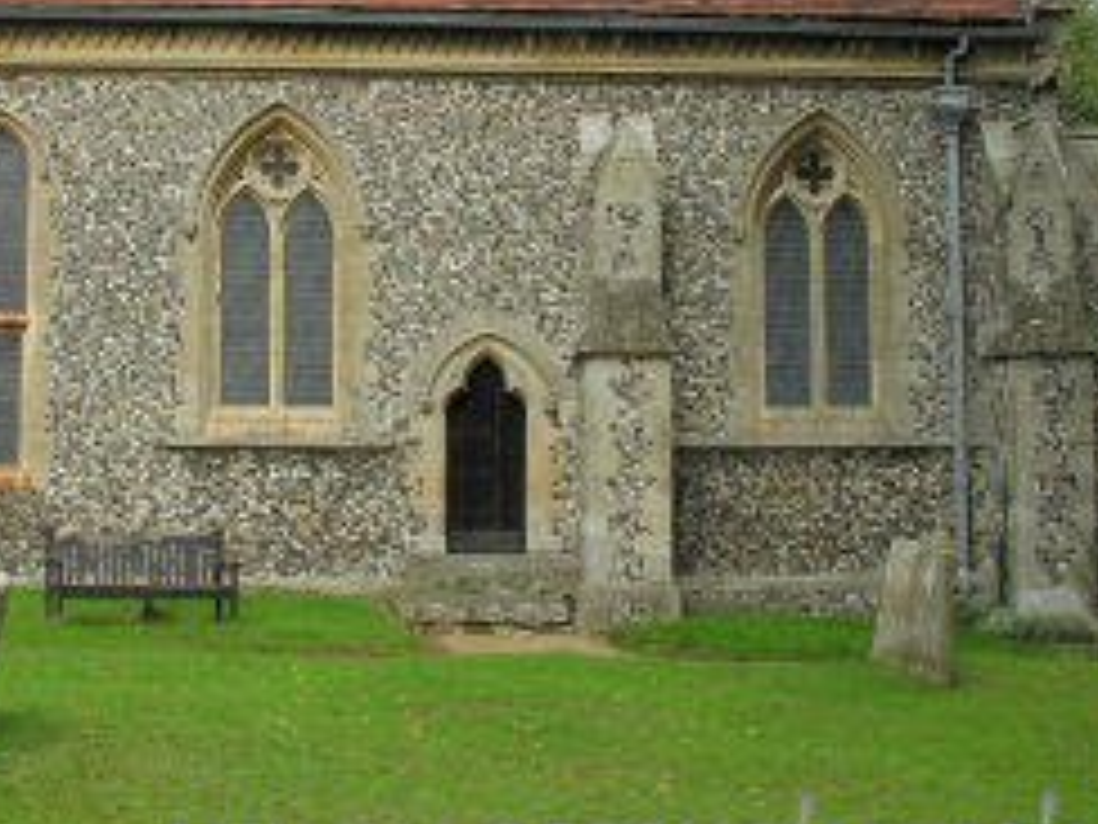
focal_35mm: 66
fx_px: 2093
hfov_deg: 29.3
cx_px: 468
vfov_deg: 22.0
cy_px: 187
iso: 50
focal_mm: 8.9
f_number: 5
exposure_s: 1/126
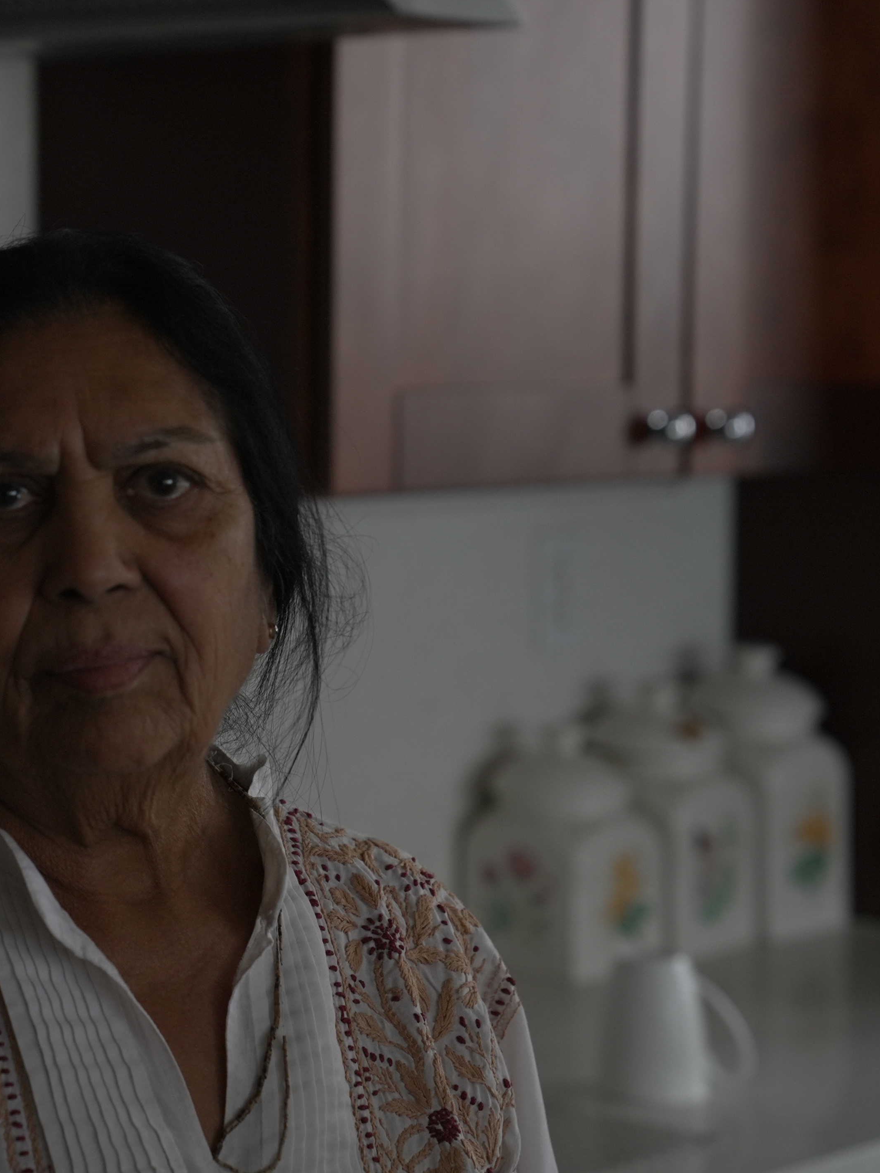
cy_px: 586
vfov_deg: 19.4
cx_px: 128
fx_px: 3424
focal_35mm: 101
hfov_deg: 14.5
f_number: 4
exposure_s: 1/125
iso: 1000
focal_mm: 70
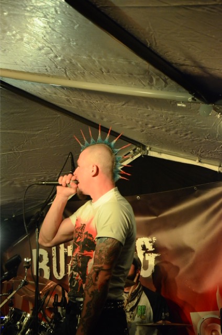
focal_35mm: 60
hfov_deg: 22.5
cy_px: 168
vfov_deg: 33.5
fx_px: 557
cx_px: 111
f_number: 5.6
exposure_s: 1/200
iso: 3200
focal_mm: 40
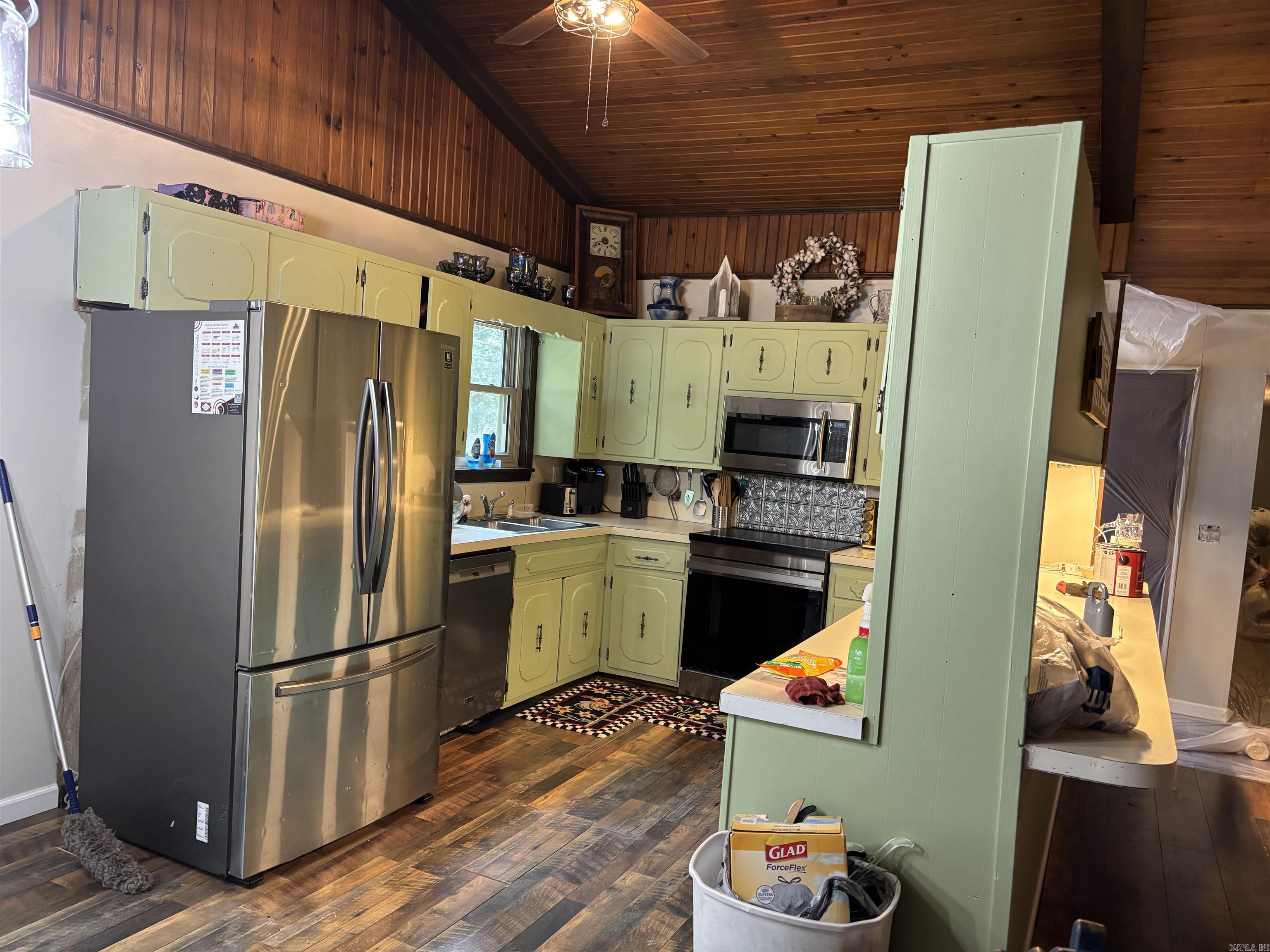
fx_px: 954
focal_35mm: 26
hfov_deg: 67.3
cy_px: 476
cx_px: 635
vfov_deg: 53.1
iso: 320
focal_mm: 5.96
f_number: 1.6
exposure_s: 1/60
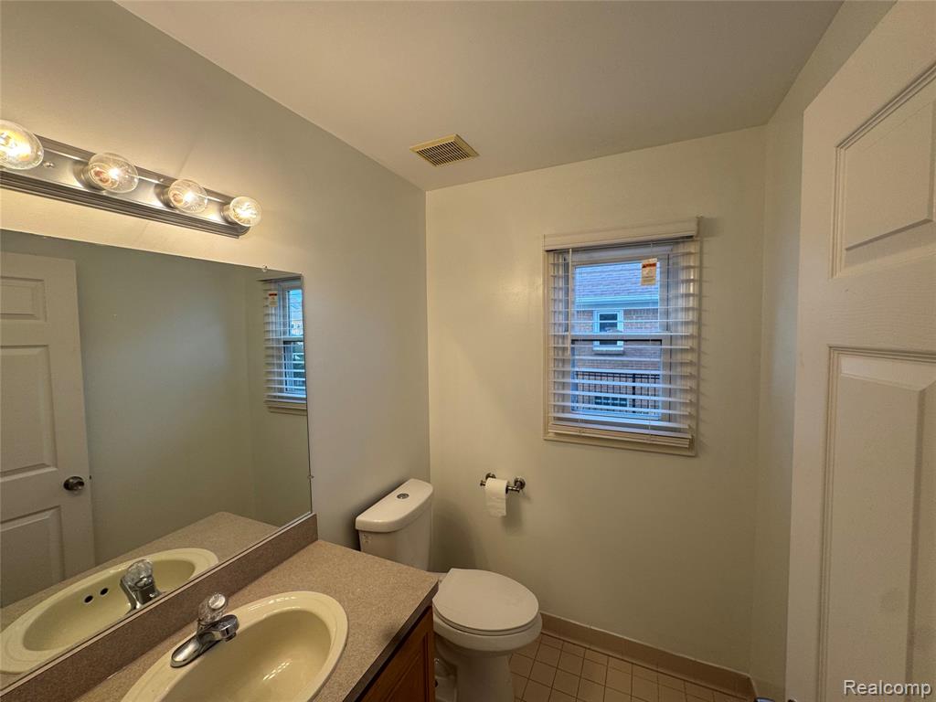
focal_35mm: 14
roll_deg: +0.9
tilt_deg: -3.4
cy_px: 351
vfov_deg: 85.7
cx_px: 468
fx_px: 379
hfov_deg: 102.1
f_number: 2.2
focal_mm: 2.22
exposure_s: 1/120
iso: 80
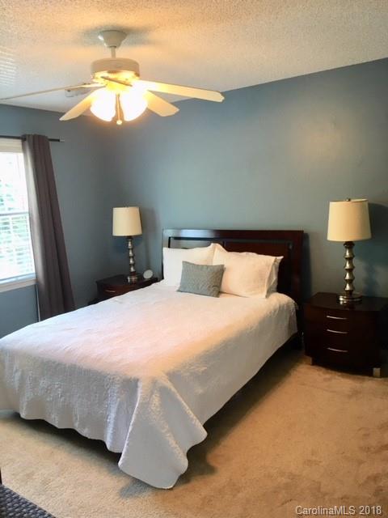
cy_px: 259
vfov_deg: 61.7
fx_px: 433
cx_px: 194
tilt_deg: -8.9
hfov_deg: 48.2
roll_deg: +2.5
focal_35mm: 29
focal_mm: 4.15
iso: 25
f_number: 2.2
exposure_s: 1/15
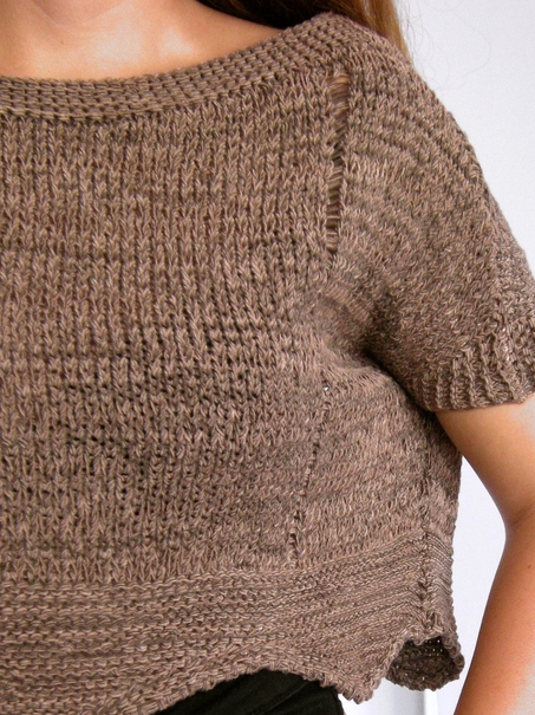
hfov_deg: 17.1
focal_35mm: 86
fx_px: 1774
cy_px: 589
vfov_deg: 22.4
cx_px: 386
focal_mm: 8.8
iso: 219
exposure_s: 1/59.8
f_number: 3.8
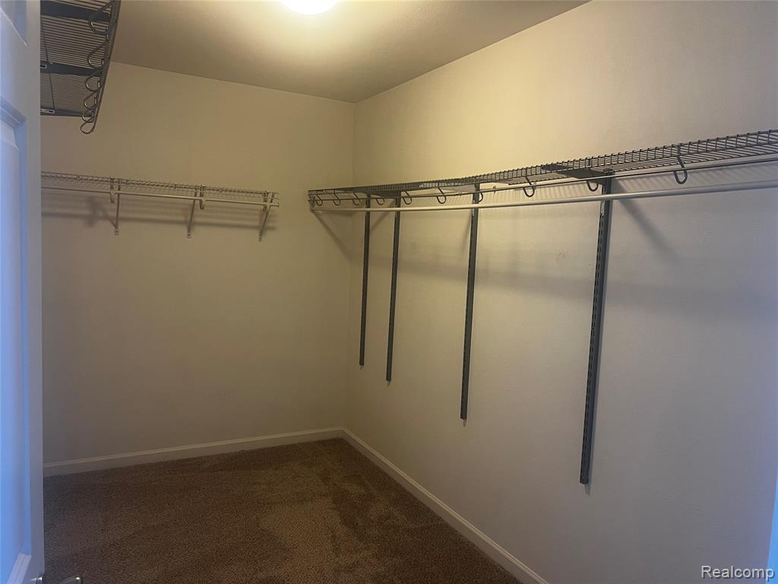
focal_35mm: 26
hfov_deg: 67.3
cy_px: 292
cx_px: 389
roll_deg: -2.5
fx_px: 584
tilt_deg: -5.0
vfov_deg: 53.1
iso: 125
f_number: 1.5
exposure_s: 1/60
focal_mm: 5.7
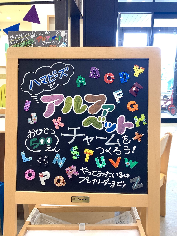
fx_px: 211
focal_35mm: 31
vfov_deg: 58.4
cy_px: 118
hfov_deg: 45.4
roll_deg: -1.7
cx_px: 88
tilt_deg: -9.8
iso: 64
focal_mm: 3.3
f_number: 2.4
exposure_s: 1/50
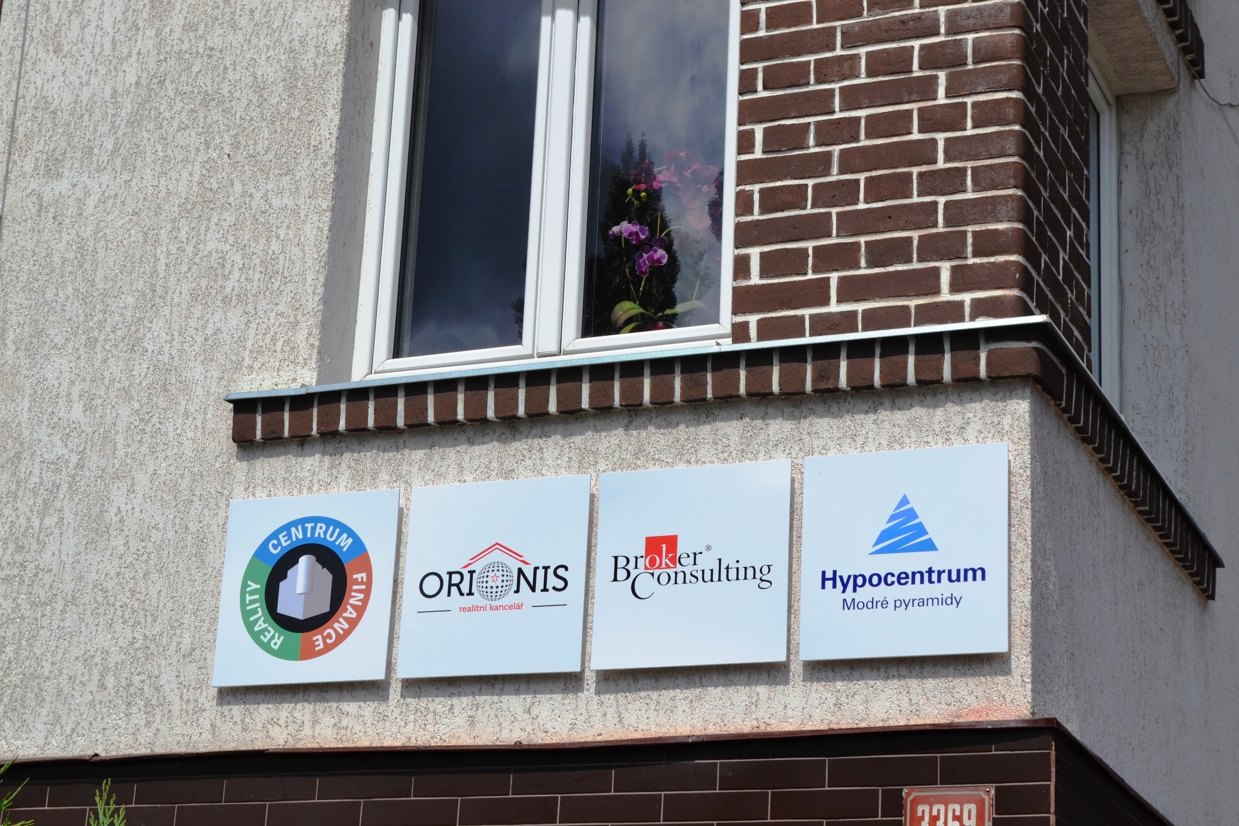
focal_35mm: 75
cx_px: 620
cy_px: 413
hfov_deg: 27.0
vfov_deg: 18.2
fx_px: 2581
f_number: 10
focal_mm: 50
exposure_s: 1/320
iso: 100
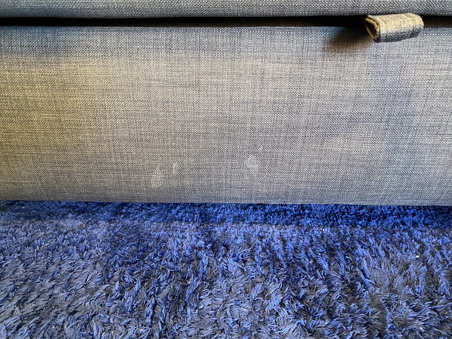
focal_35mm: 26
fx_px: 339
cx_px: 226
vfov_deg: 53.1
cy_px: 170
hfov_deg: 67.3
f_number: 1.8
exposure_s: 1/25
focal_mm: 4.25
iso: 500
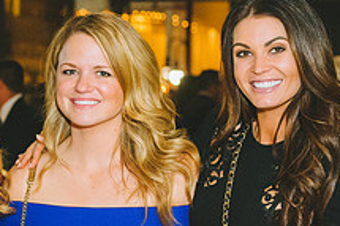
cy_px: 165
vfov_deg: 10.1
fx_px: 1274
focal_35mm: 135
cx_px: 49
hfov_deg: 15.1
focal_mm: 50
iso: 3200
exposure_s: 1/125
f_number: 4
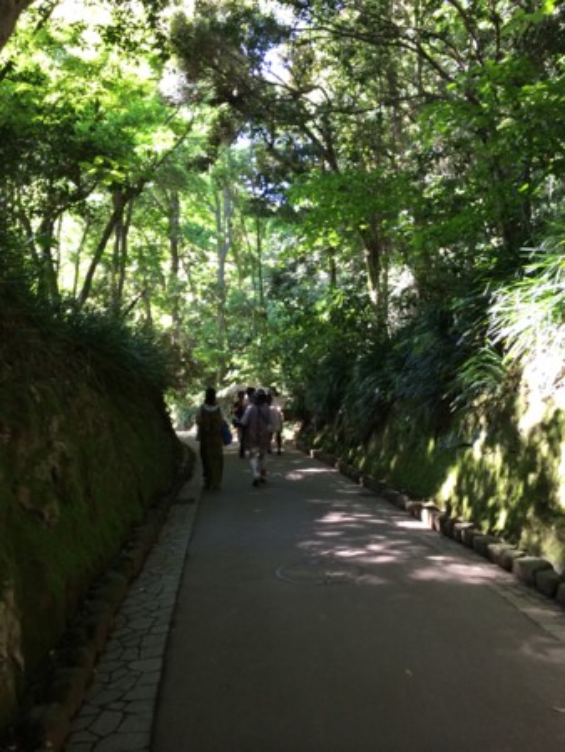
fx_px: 652
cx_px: 282
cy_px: 376
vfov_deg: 59.9
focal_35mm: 30
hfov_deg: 46.8
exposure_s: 1/30
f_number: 2.2
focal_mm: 4.12
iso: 50
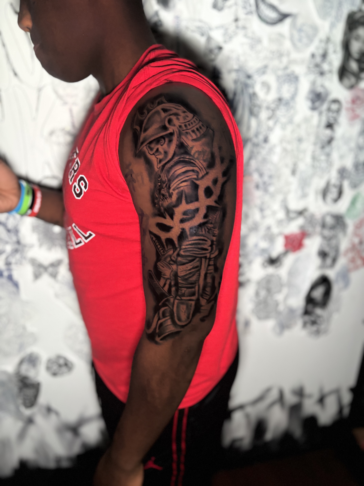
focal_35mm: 26
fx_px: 365
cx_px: 182
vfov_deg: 67.3
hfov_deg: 53.1
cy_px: 243
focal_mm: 5.96
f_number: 1.6
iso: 640
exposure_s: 1/32
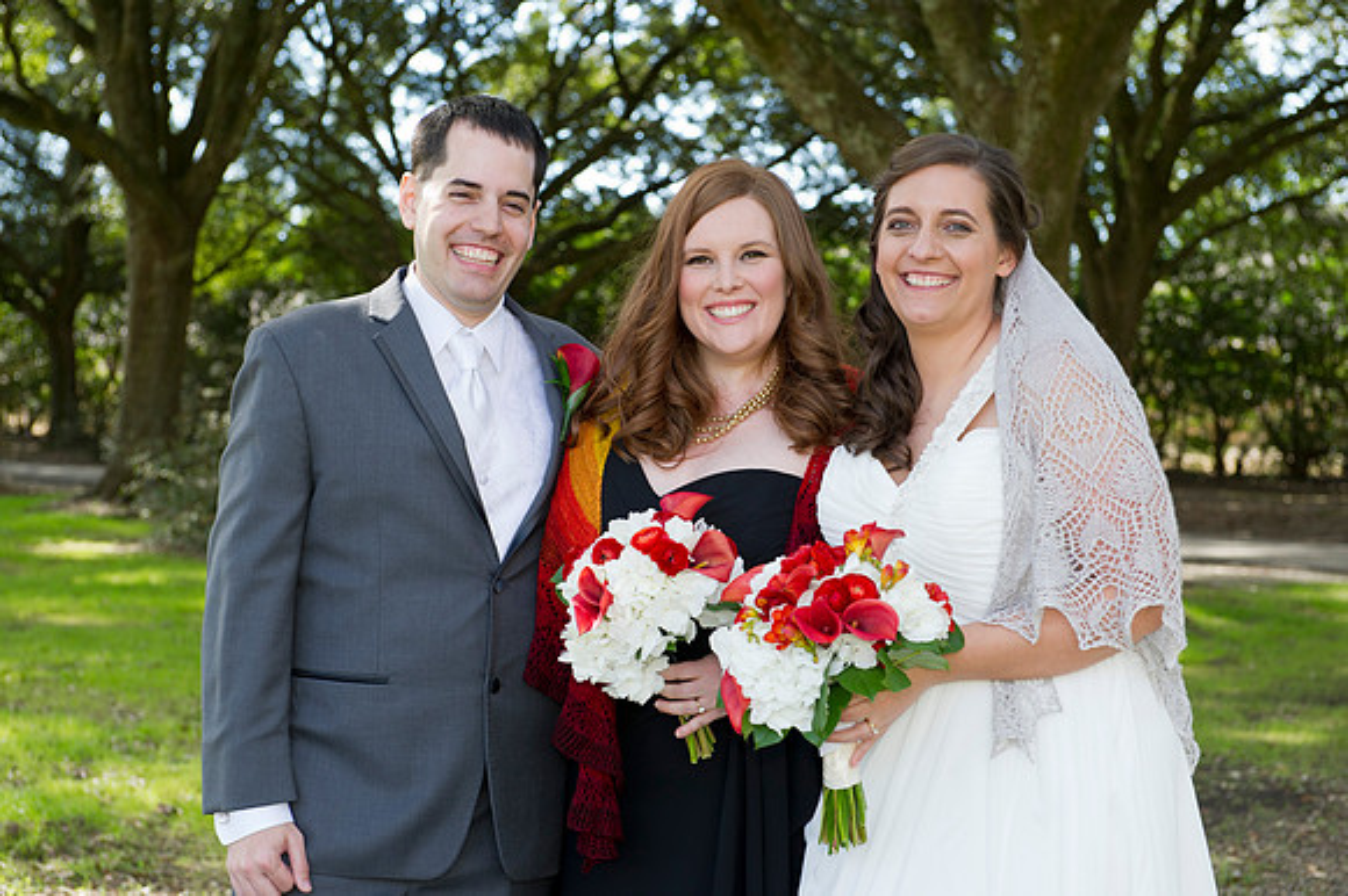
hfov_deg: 28.9
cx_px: 674
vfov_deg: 19.4
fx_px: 2620
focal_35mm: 70
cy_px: 448
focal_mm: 70
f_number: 5.6
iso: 320
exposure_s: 1/125
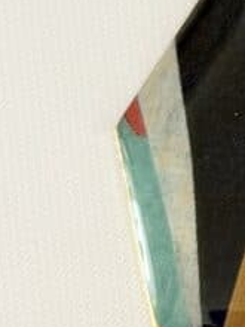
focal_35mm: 242
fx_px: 2284
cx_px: 554
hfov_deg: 5.9
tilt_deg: -66.5
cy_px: 15
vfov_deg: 8.1
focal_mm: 5.96
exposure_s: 1/261
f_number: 1.6
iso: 40
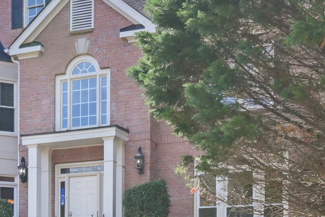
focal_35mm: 61
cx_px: 76
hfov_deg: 32.2
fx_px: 551
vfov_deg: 22.2
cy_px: 147
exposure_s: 1/320
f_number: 8
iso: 200
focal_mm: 16
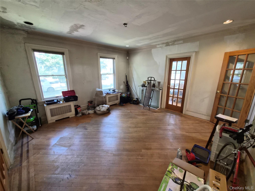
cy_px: 96
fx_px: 96
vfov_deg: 89.9
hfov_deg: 106.2
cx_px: 128
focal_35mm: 13
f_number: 2.2
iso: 250
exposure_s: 1/60
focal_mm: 1.7
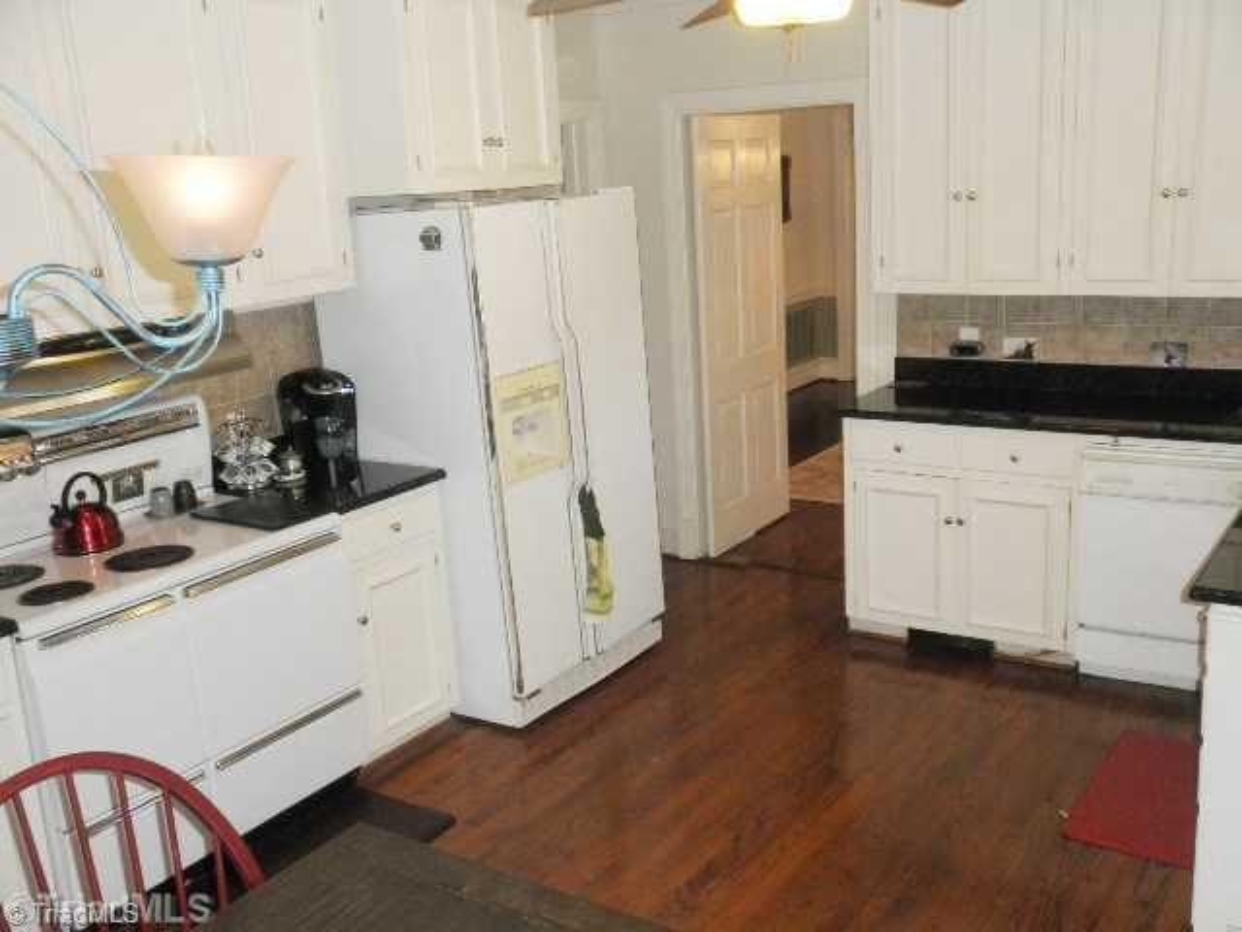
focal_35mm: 35
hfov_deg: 52.6
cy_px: 466
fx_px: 1256
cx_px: 621
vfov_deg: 40.7
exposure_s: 1/60
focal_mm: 6.1
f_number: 3.2
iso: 160
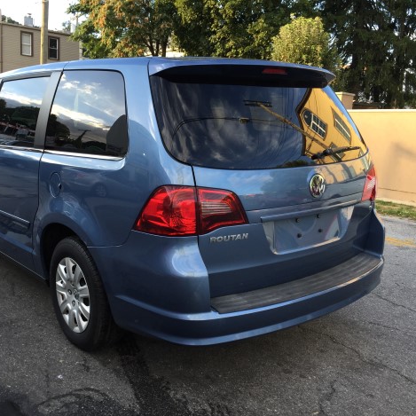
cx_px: 177
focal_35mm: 35
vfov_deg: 47.2
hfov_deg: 47.1
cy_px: 212
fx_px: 476
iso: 32
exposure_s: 1/140
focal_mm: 4.15
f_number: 2.2
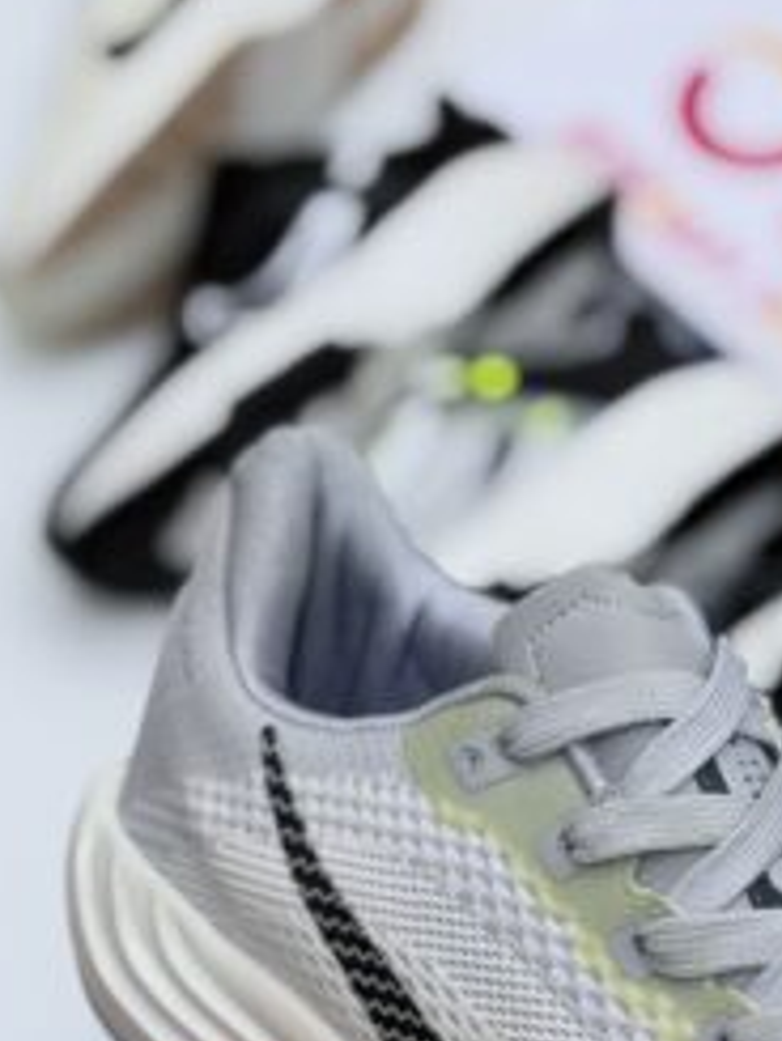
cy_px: 758
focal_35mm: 113
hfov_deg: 13.0
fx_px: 3401
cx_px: 661
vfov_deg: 17.3
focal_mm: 6.76
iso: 64
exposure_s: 1/411
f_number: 1.78
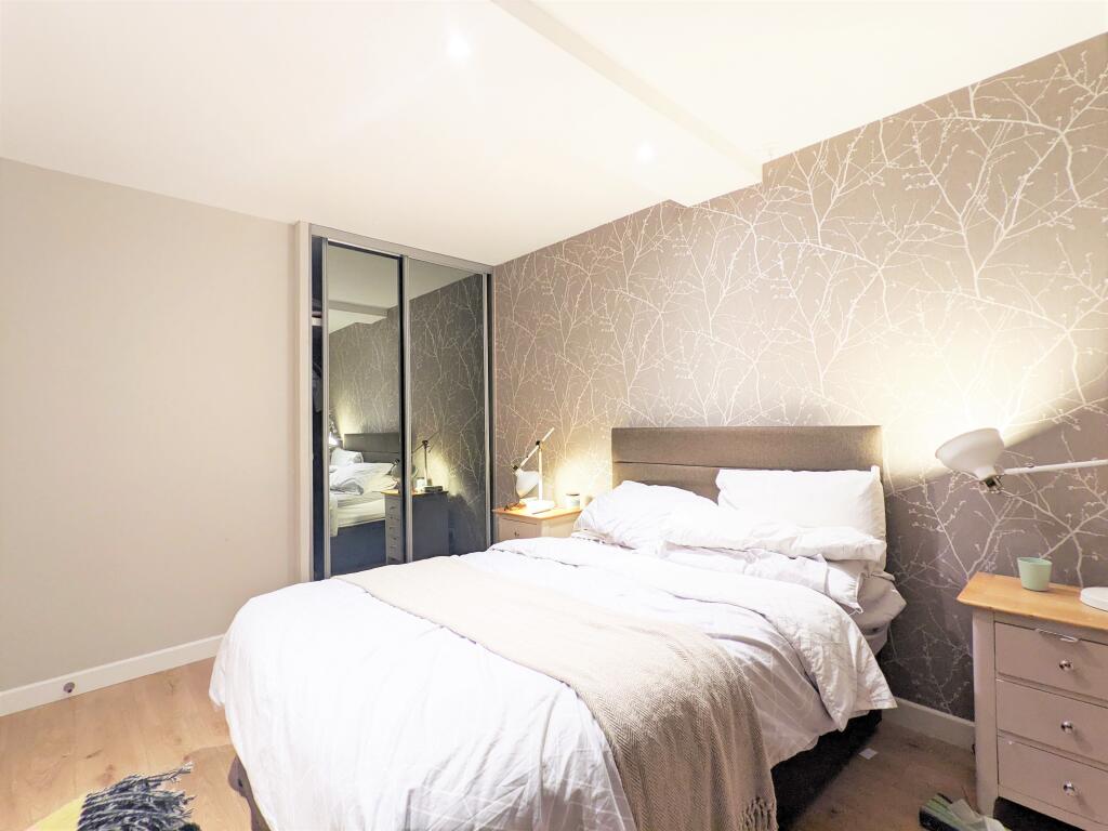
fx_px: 512
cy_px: 416
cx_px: 554
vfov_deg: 78.1
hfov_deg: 94.5
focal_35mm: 16
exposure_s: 1/25
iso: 75
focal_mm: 2.22
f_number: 2.2
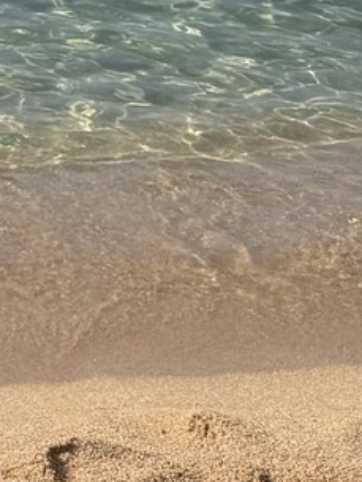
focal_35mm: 126
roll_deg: +2.6
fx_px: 1756
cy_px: -228
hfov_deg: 10.4
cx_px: -465
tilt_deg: -11.3
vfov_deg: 14.6
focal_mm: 6.76
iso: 80
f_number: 1.78
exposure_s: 1/6711
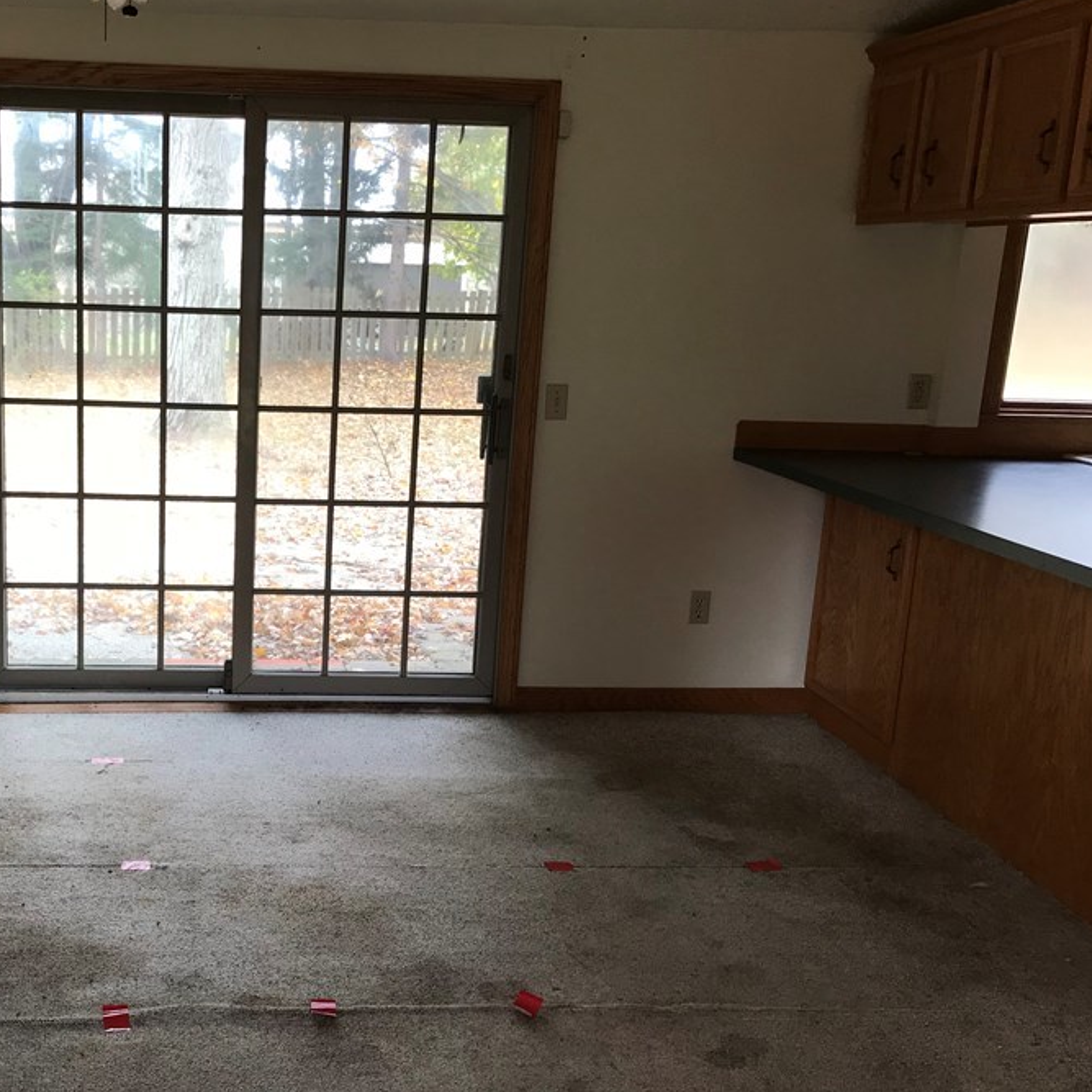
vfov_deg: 43.8
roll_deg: -2.1
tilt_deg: -13.4
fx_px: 1356
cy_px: 583
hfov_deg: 42.5
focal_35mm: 38
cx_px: 270
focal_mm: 3.99
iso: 25
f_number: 1.8
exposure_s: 1/40
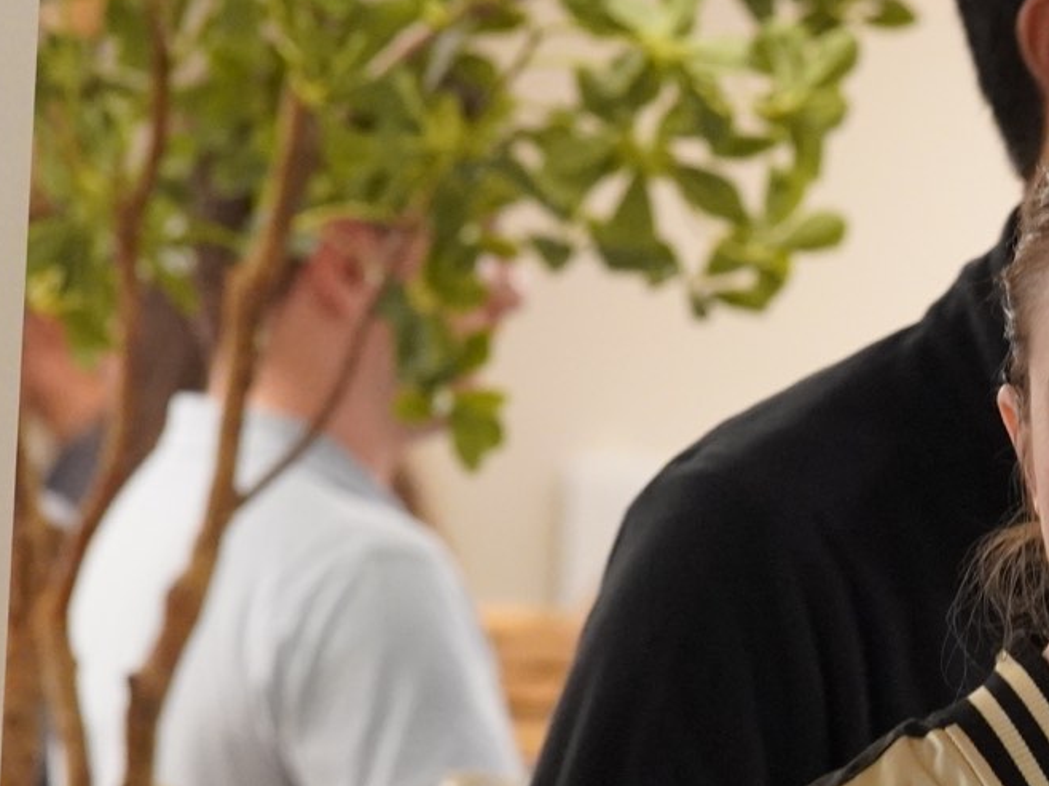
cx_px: 1637
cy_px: 638
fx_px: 11958
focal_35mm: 395
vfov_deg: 3.8
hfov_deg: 5.0
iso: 2000
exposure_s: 1/160
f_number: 4
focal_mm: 75
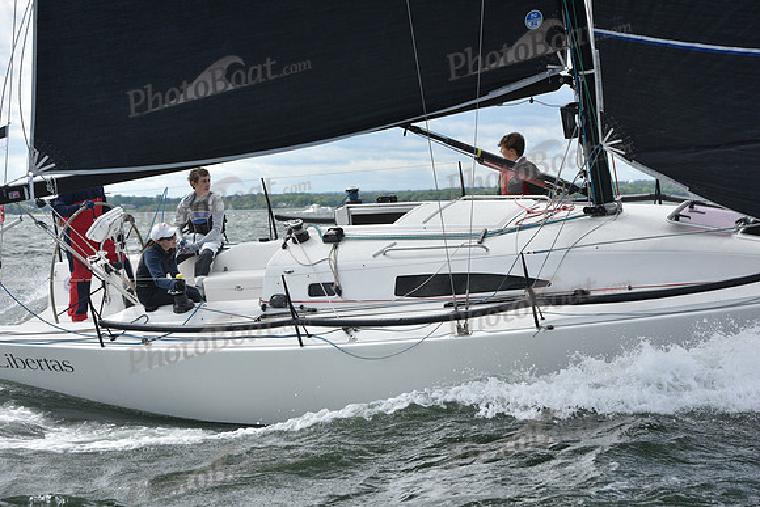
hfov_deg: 20.0
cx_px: 380
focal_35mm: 102
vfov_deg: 13.4
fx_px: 2154
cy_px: 254
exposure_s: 1/1000
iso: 320
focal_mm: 102
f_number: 7.1
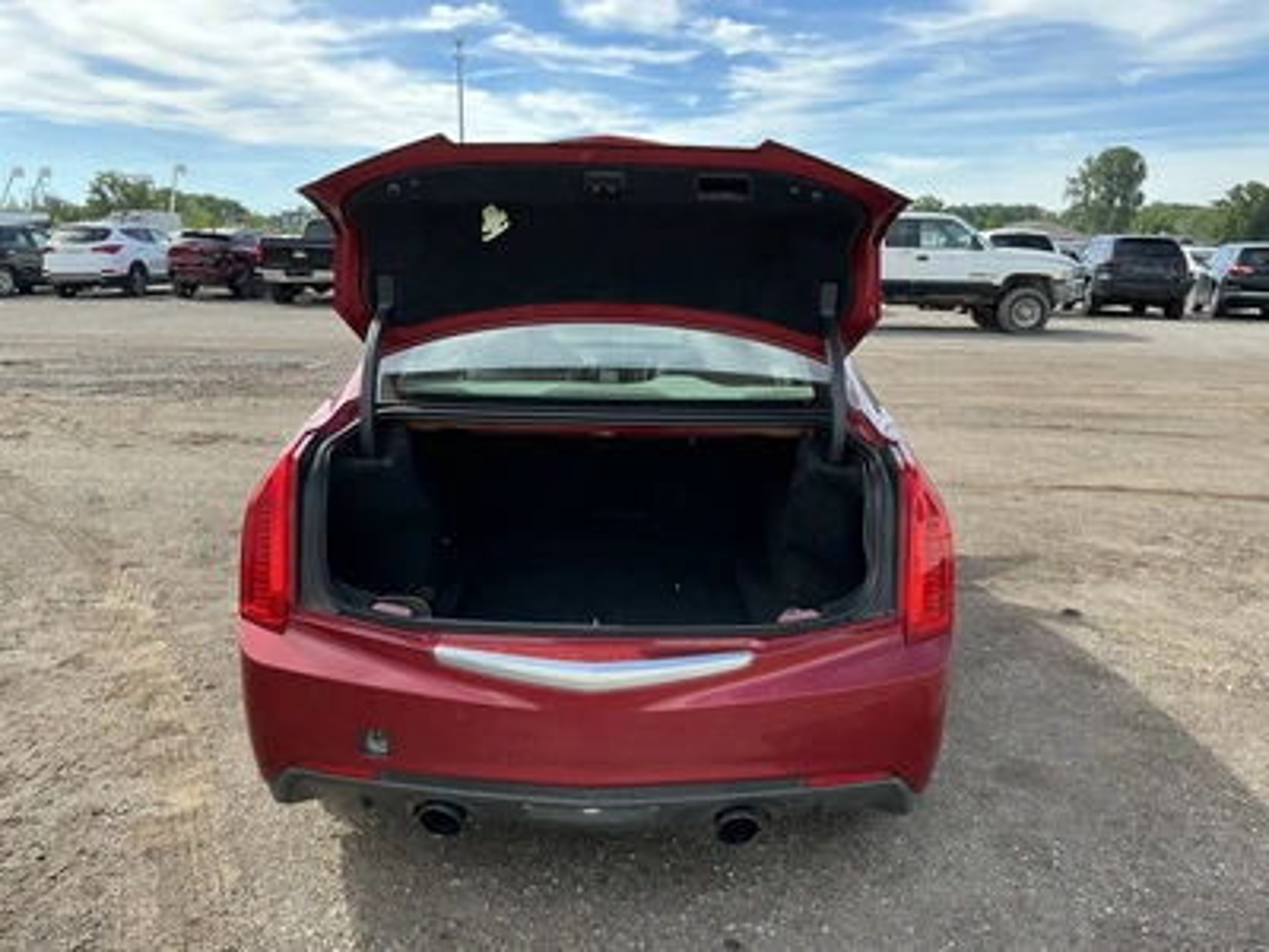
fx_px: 1026
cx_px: 634
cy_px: 476
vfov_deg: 49.7
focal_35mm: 28
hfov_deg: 63.4
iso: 25
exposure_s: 1/509
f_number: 1.8
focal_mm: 3
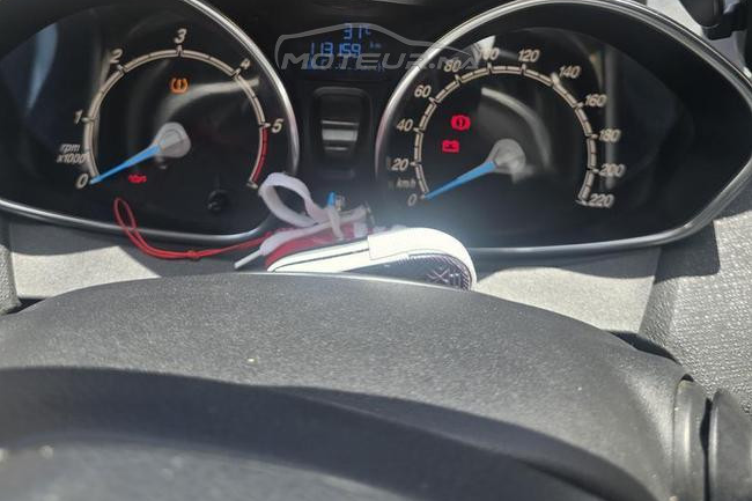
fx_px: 668
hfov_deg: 58.7
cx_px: 376
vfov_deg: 38.2
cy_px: 46
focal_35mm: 32
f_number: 1.7
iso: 12
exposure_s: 1/180
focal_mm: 6.3
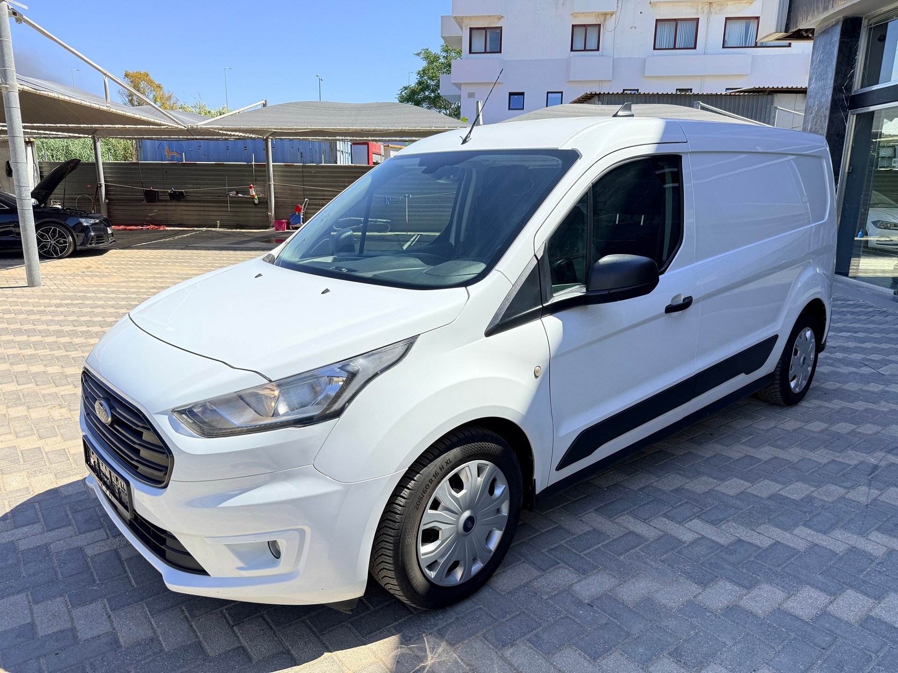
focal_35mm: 24
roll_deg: -1.0
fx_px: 623
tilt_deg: -13.3
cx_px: 449
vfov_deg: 56.8
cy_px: 336
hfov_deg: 71.6
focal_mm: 6.76
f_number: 1.78
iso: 100
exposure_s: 1/1727
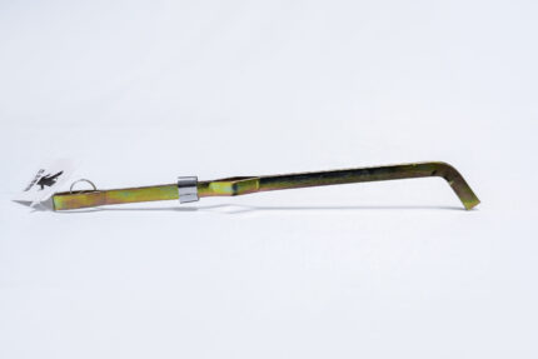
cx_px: 269
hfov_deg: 33.9
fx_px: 882
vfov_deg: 23.0
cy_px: 180
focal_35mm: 59
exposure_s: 1/200
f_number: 9
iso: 3200
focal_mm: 59
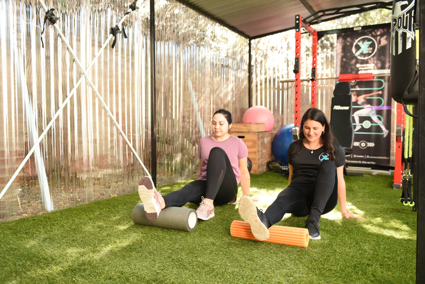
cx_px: 212
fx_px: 378
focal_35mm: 32
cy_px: 142
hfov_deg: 58.7
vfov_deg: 41.1
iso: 640
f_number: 3.5
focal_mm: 32
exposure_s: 1/250
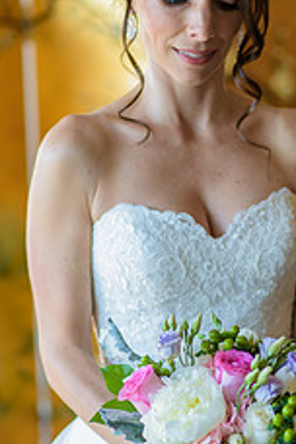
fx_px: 2072
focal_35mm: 168
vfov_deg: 12.2
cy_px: 245
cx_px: 212
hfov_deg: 8.2
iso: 200
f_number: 2
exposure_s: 1/200
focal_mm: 85
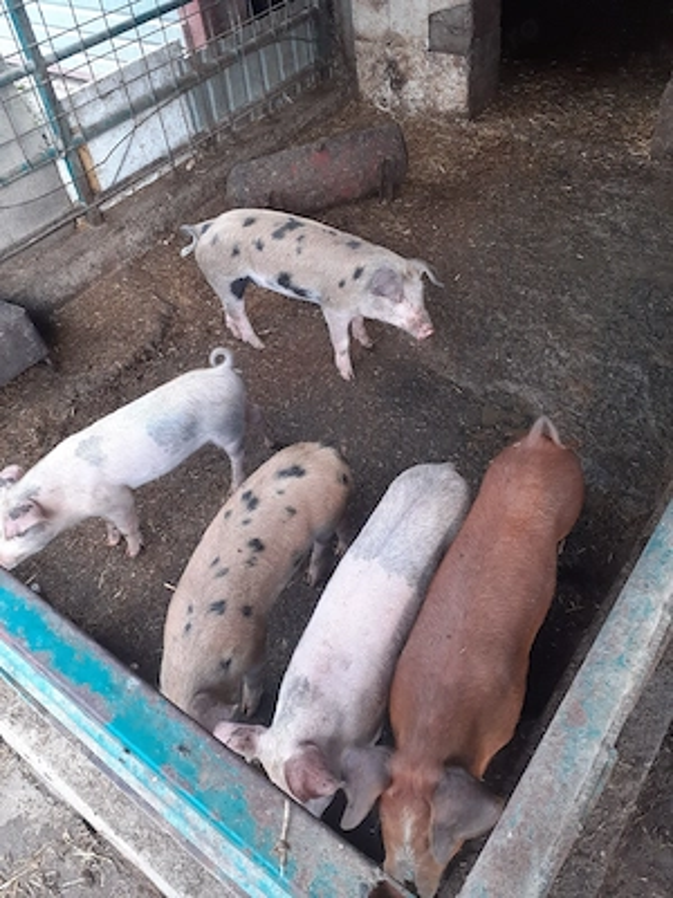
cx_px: 336
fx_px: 700
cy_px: 449
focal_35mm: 27
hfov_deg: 51.4
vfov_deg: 65.3
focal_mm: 3.6
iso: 50
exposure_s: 1/100
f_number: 1.9
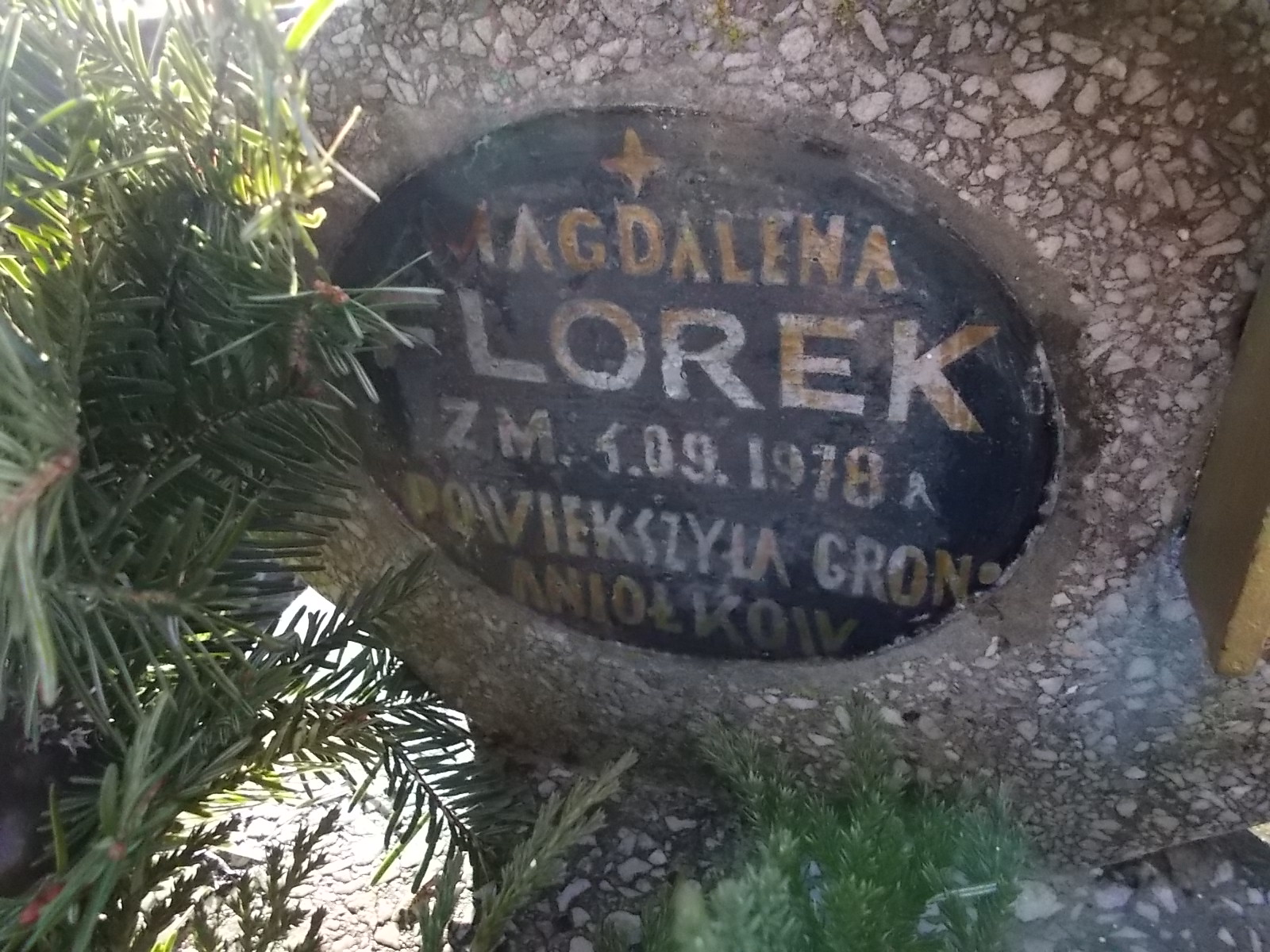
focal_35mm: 26
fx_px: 954
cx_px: 635
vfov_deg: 53.1
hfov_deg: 67.3
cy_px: 476
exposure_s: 1/80
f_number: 8
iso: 400
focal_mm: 4.6
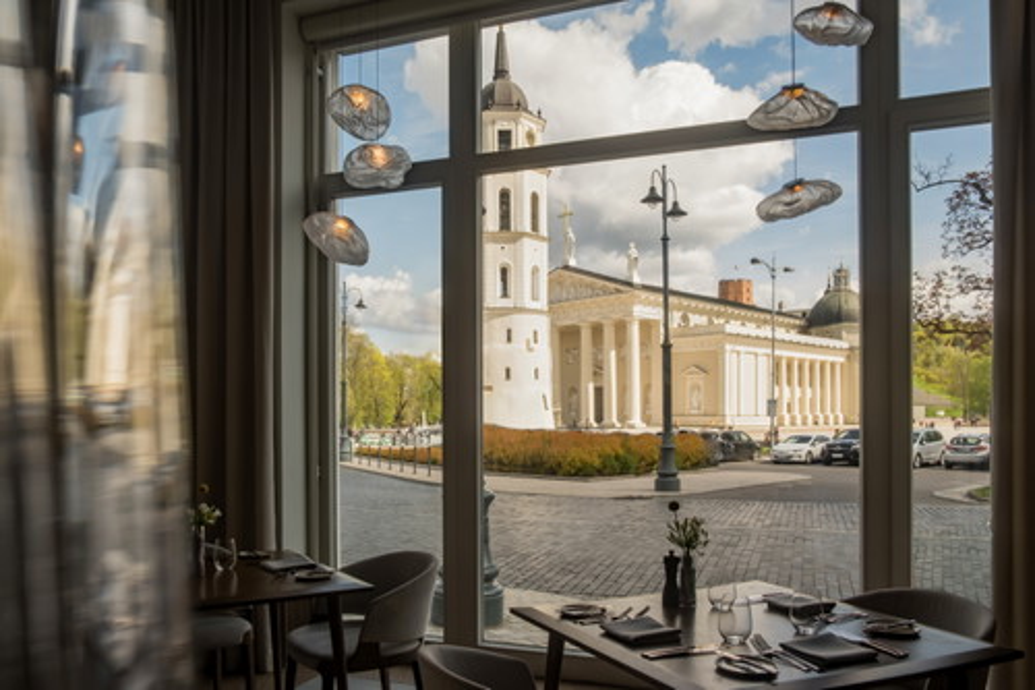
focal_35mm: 27
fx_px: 776
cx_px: 518
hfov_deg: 67.4
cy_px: 345
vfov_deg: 47.9
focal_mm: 18
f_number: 16
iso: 160
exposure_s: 1/200
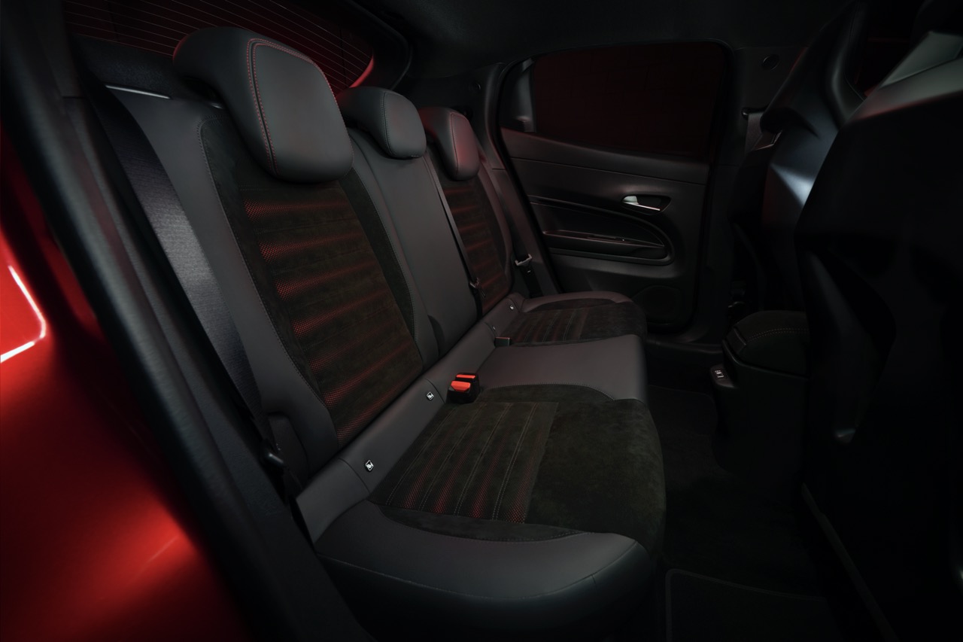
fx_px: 374
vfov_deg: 81.2
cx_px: 482
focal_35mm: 14
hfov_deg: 104.3
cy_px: 321
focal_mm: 14
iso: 100
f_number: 8
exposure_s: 4
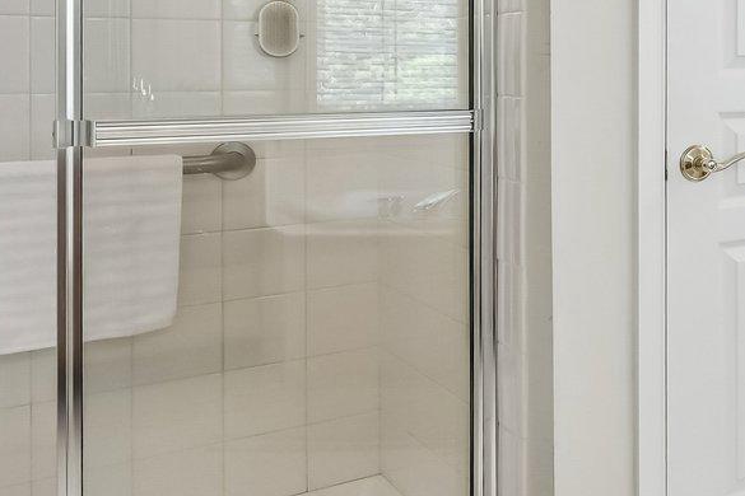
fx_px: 1014
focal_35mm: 49
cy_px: 104
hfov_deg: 30.3
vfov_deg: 27.0
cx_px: 1009
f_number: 11
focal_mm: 14
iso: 400
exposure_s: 1/40
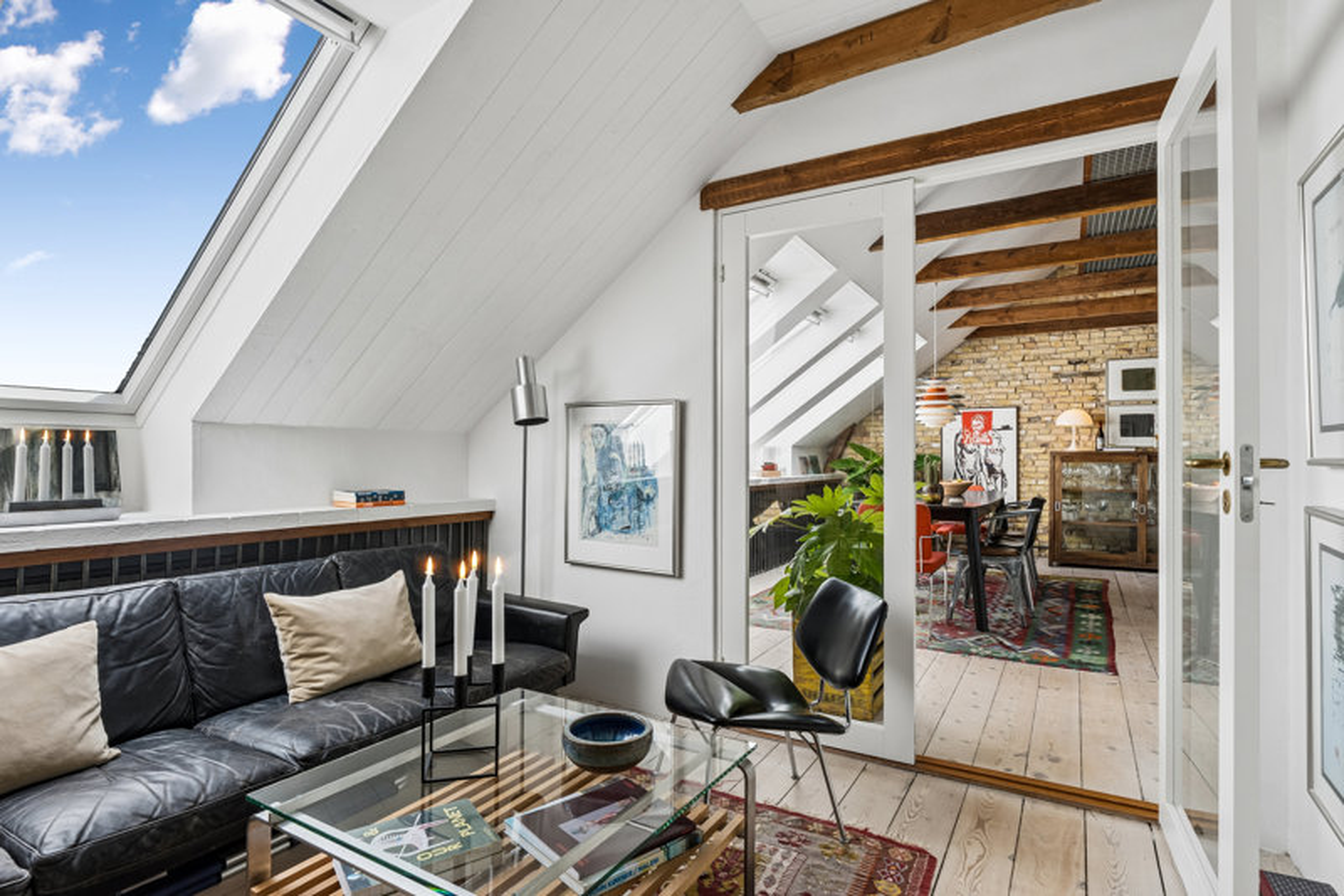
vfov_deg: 65.2
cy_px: 448
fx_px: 700
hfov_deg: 87.7
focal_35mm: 19
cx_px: 672
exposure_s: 1/30
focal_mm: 12.5
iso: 200
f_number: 8
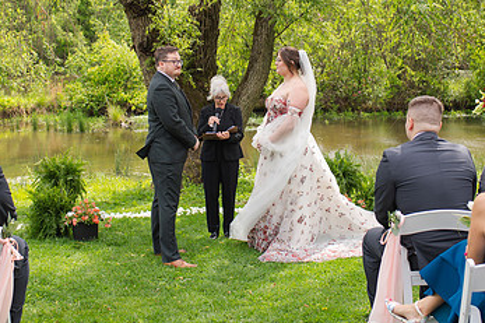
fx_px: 808
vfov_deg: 22.4
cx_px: 241
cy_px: 78
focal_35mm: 60
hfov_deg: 33.4
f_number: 3.5
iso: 100
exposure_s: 1/400
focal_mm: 35
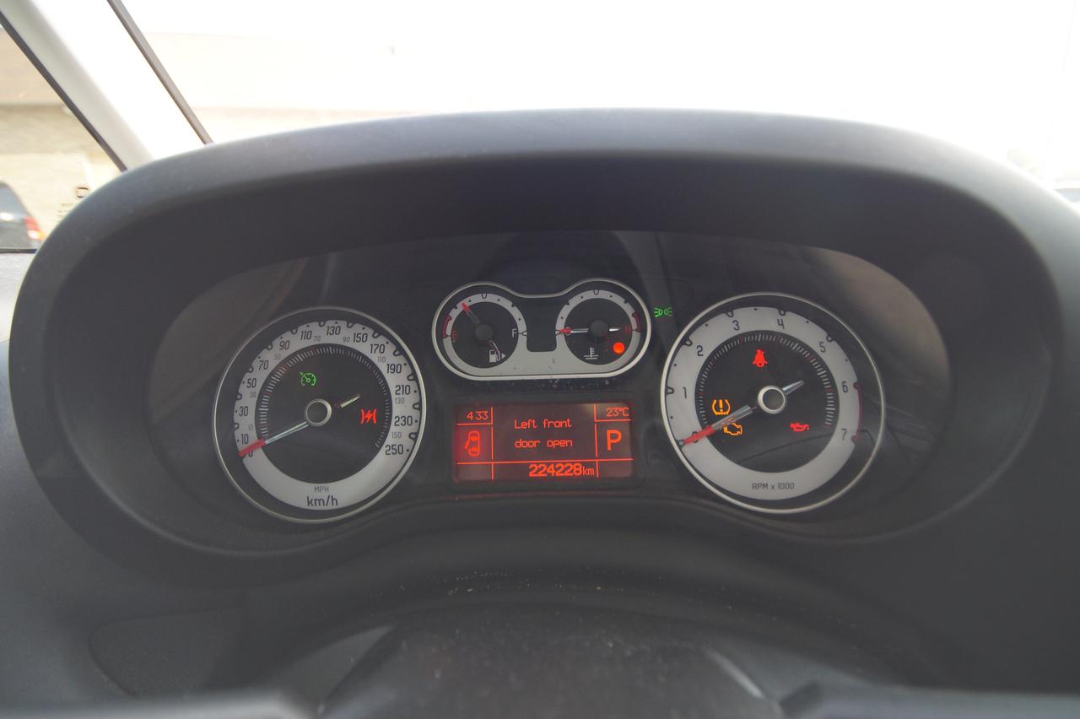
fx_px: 495
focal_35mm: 16
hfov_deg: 95.0
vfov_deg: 72.0
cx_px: 540
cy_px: 360
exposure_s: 1/60
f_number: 4
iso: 320
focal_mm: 11
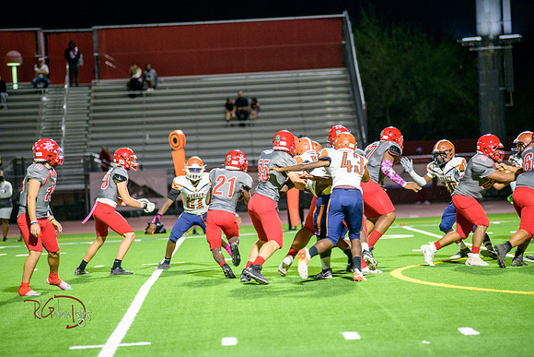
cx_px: 267
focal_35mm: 165
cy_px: 178
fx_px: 2448
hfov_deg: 12.4
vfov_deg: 8.3
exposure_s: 1/250
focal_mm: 165
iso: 1600
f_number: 2.8
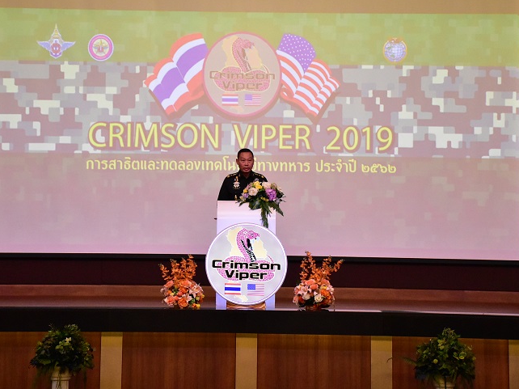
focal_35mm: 101
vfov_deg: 14.6
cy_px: 154
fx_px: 1514
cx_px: 243
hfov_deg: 19.5
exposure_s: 1/200
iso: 5000
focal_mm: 50
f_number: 5.6
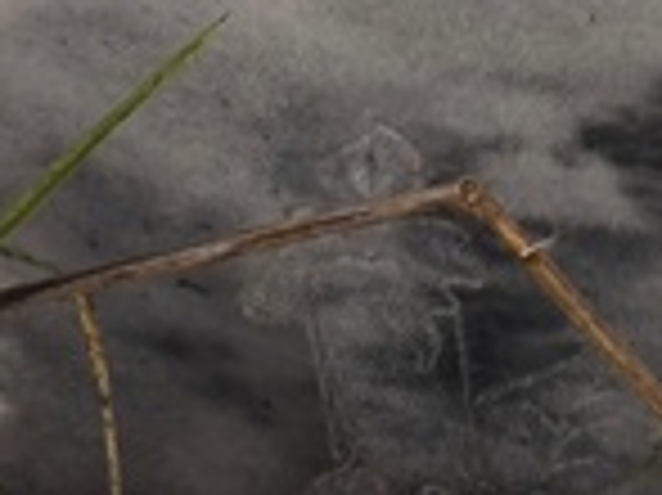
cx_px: 1182
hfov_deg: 7.1
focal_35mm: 272
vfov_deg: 5.2
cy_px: -810
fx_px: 5198
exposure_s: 1/321
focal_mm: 4.71
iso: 50
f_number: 1.7
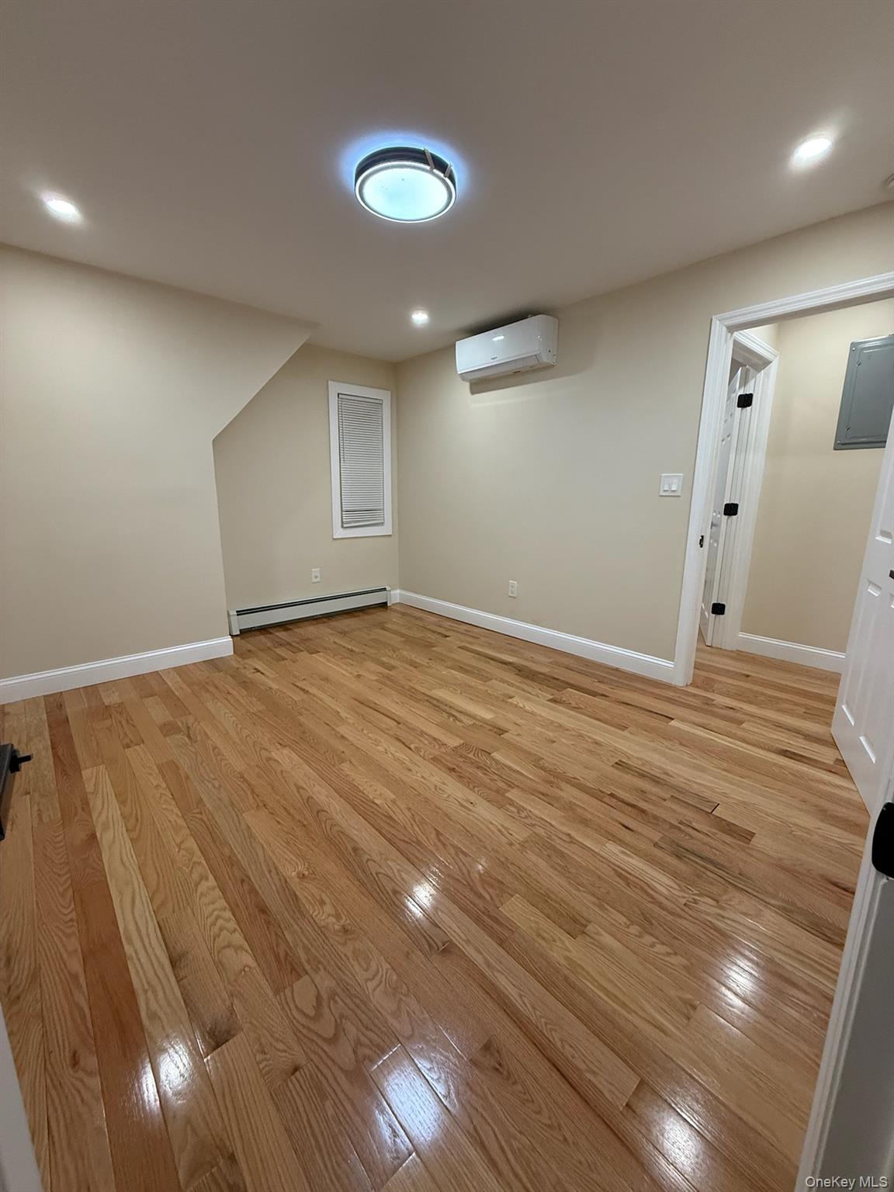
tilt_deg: -11.8
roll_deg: -0.2
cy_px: 596
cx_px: 447
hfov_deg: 85.7
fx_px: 482
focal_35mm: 14
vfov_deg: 102.1
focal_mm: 2.22
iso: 320
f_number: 2.2
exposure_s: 1/120
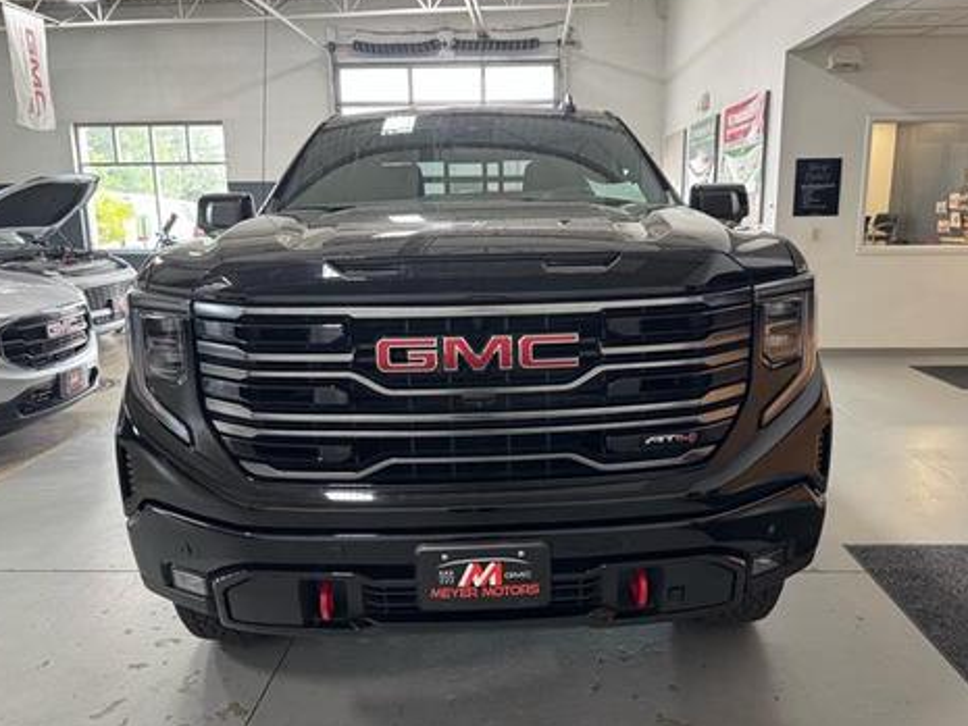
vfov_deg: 53.1
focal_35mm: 26
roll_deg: -0.5
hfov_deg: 67.3
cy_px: 362
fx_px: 727
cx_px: 498
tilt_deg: -12.5
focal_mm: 6.76
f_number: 1.78
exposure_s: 1/60
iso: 200
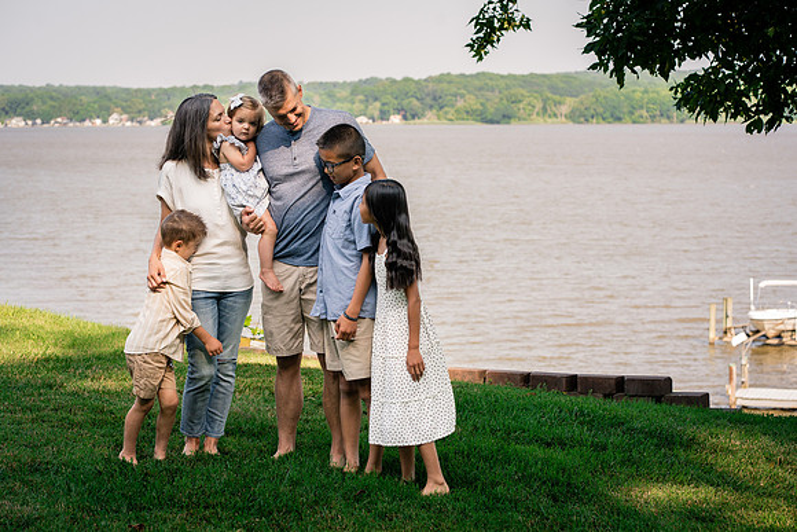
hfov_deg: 23.2
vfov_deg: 15.6
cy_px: 275
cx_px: 385
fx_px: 1944
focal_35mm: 88
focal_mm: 85
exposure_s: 1/500
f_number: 5.6
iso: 400
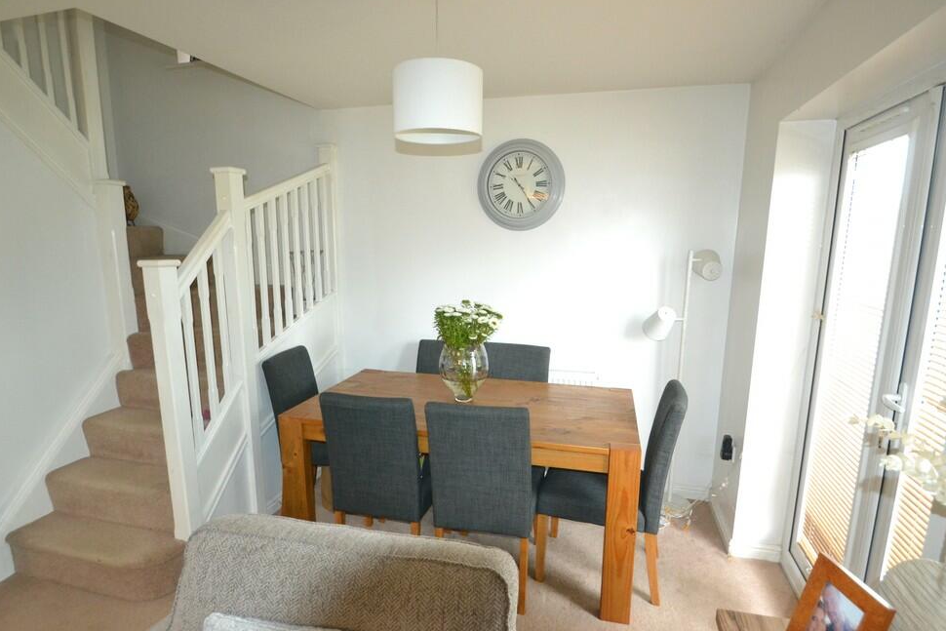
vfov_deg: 64.6
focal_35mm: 19
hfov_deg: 86.8
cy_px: 324
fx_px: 499
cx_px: 493
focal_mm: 12
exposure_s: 1/60
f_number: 3.8
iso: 2200
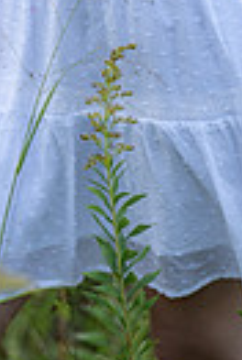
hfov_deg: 4.7
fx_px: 2919
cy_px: -236
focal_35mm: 291
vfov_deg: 6.9
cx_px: 113
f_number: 1.2
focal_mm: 85
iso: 160
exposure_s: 1/800
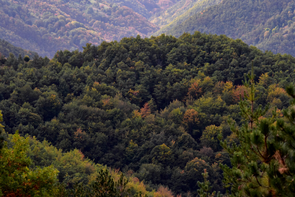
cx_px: 148
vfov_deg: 6.1
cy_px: 98
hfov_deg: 9.1
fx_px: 1844
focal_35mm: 225
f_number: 11
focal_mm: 150
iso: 1250
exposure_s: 1/640
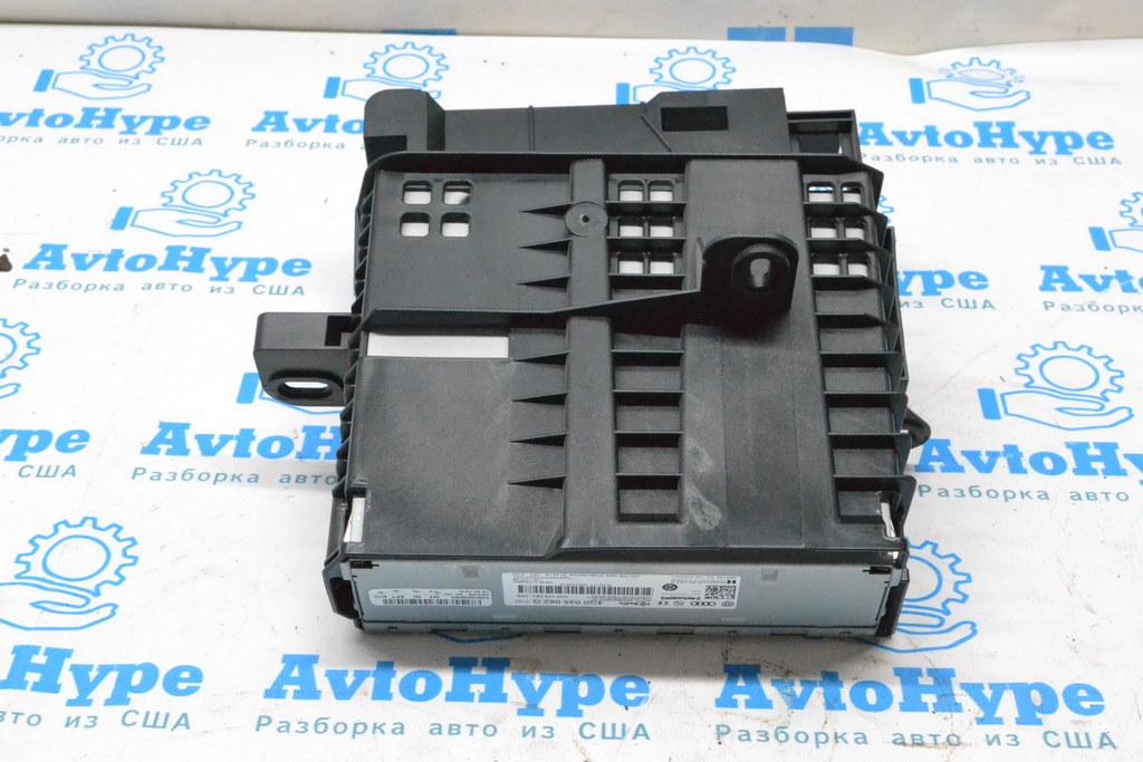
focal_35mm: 57
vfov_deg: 23.8
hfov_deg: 35.0
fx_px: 1810
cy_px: 381
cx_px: 572
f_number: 13
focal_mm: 38
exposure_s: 1/100
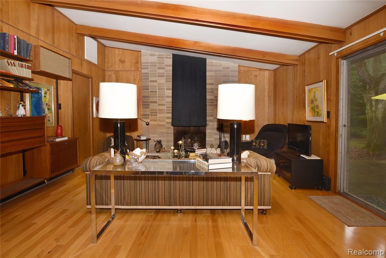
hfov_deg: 93.3
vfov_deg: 70.5
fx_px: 182
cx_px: 193
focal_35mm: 17
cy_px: 129
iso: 125
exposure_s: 1/60
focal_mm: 17
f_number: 6.3
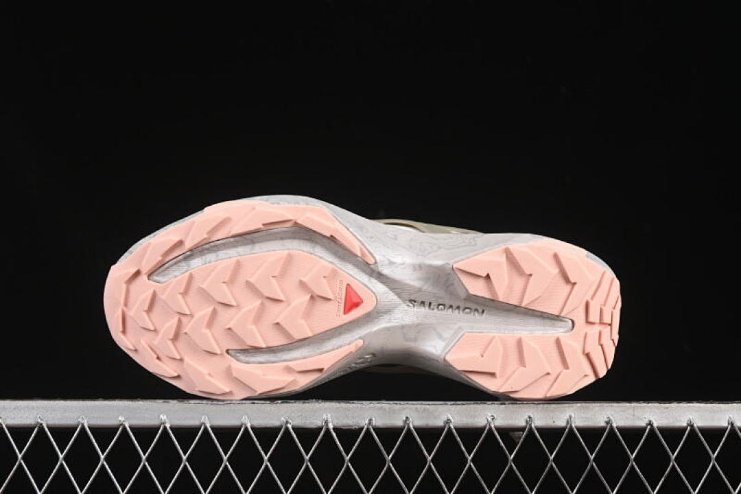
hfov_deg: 27.0
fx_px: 1544
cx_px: 370
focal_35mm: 75
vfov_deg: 18.2
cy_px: 247
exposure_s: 1/60
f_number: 7.1
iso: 160
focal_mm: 50
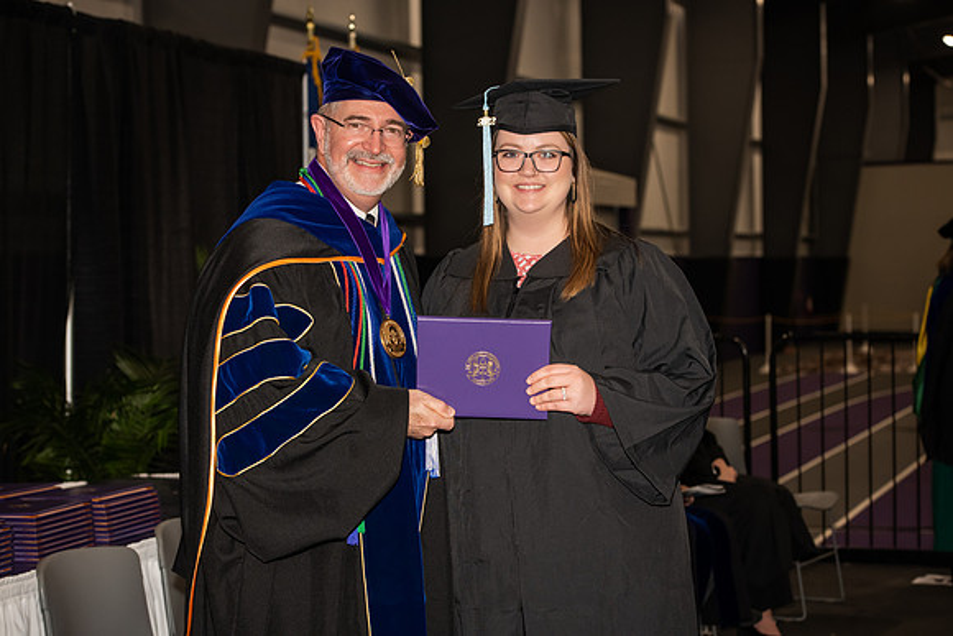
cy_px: 318
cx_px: 476
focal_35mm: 82
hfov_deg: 24.8
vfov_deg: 16.7
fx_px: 2171
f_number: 5.6
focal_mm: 82
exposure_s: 1/200
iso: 1000
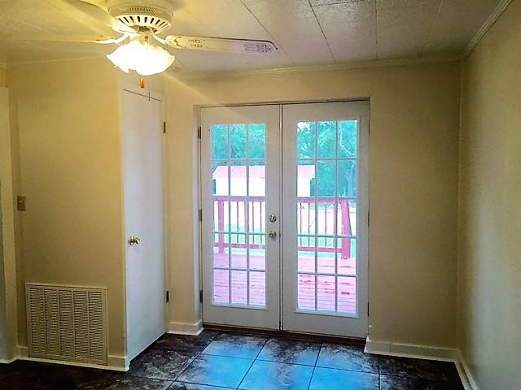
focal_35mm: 29
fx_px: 436
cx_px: 260
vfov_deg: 48.2
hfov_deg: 61.7
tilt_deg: -2.7
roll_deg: +0.6
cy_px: 195
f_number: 2.2
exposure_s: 1/30
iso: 40
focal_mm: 4.15
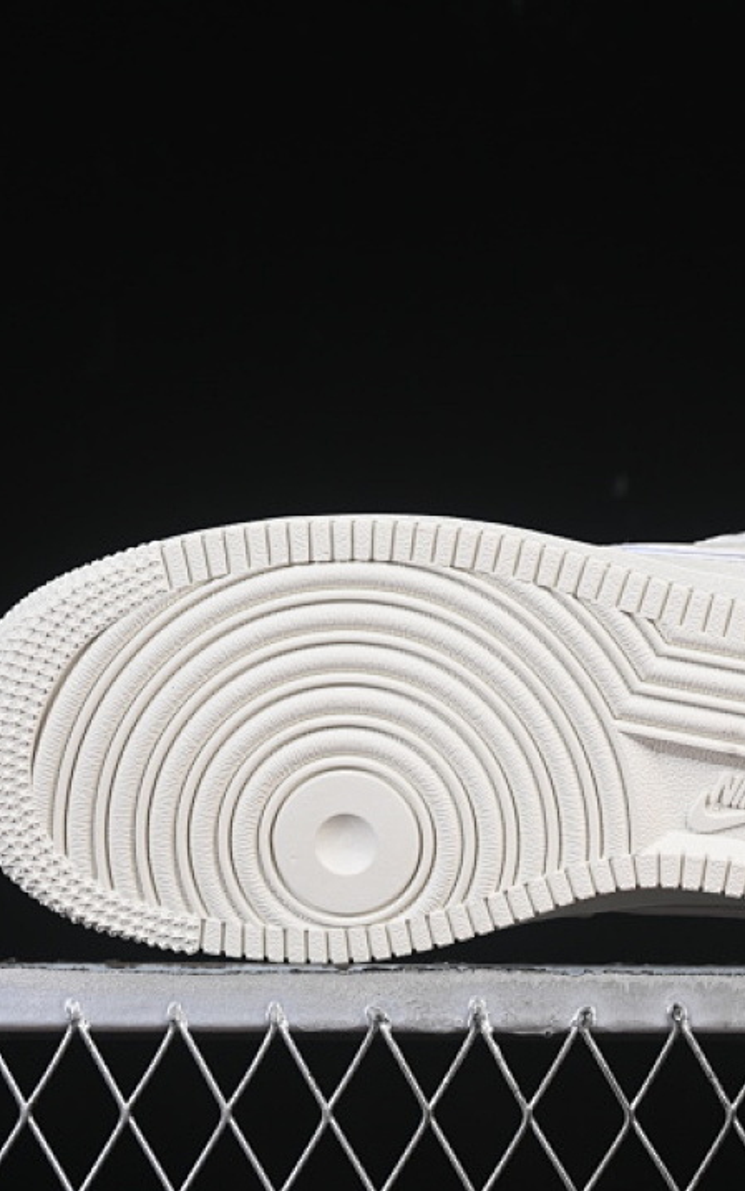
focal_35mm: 115
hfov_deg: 11.4
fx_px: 3734
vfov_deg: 18.1
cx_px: 584
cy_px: 596
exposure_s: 1/80
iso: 160
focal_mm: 50
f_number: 8
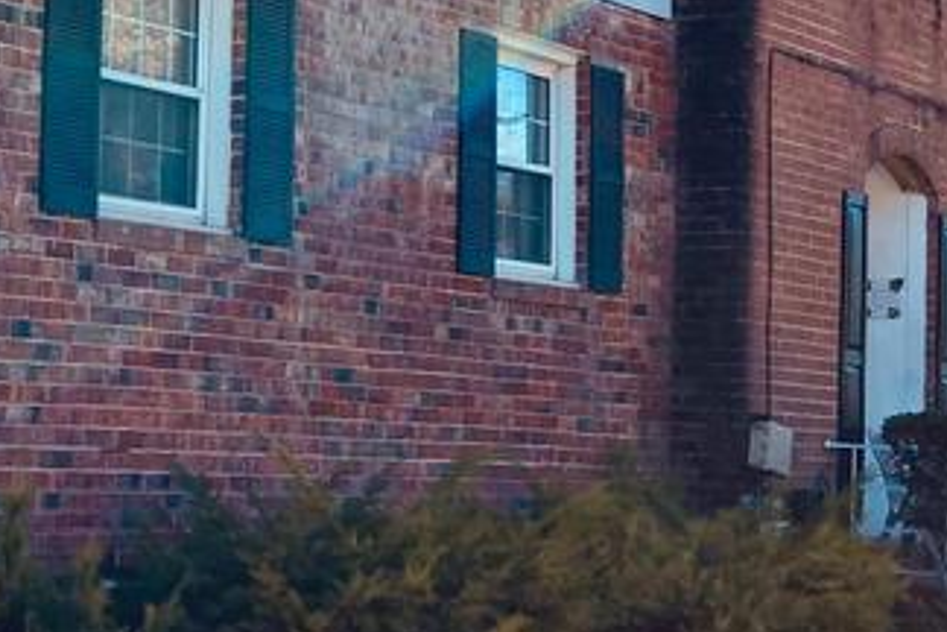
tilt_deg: +2.8
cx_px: -345
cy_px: 322
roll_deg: -2.8
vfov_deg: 14.9
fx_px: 2420
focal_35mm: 92
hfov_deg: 20.0
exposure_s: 1/941
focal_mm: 3.99
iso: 20
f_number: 1.8
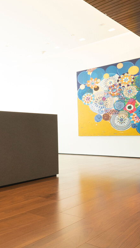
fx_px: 231
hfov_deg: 27.0
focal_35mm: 35
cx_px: -53
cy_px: 134
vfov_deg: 56.6
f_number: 9
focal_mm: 18
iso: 1000
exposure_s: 1/30
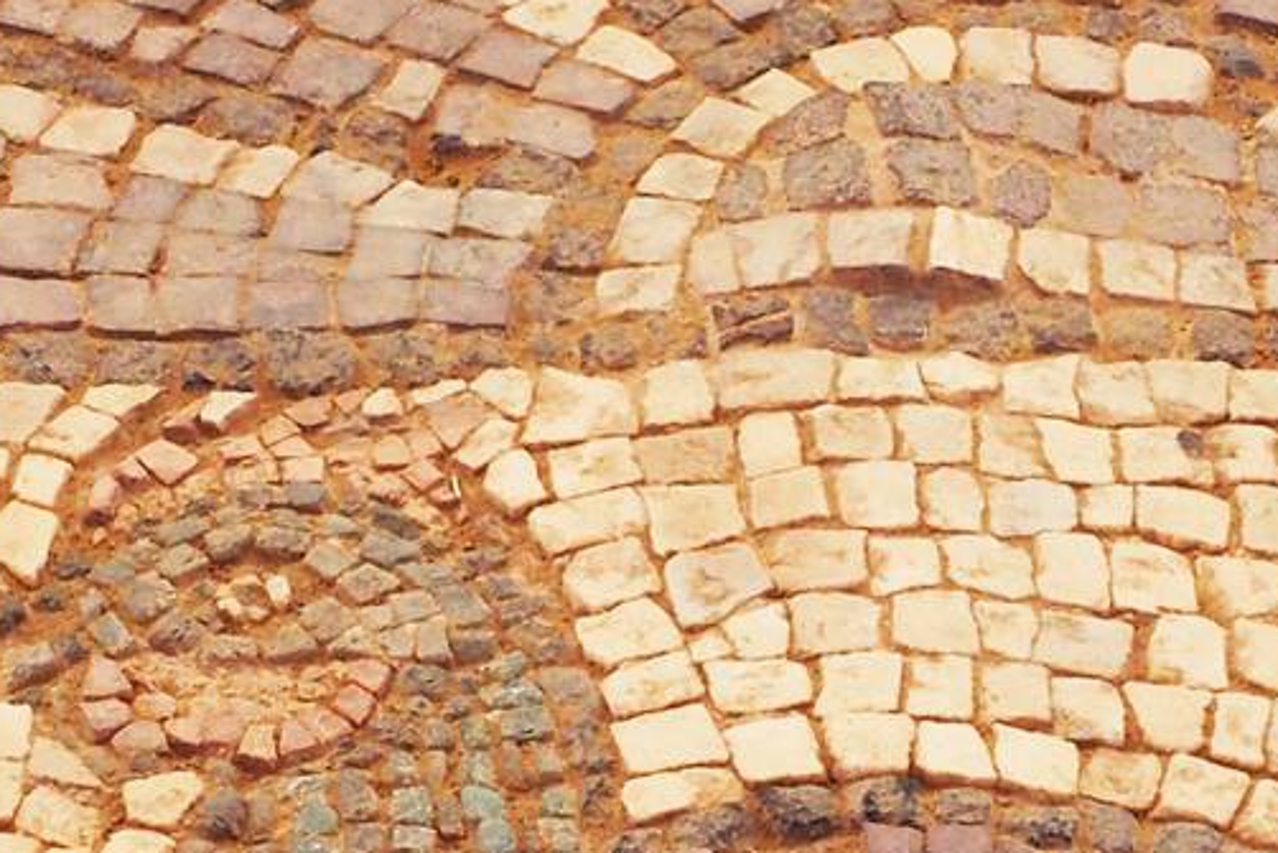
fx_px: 8948
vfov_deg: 5.5
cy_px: 626
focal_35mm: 252
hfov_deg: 8.2
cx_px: 950
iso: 125
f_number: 2.8
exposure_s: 1/160
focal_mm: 16.1
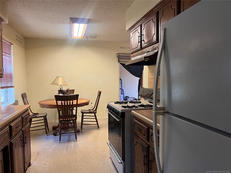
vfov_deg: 53.1
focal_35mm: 26
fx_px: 174
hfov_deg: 67.3
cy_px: 86
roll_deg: +0.8
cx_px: 116
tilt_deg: -3.4
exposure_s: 1/60
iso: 160
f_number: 1.5
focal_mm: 5.7
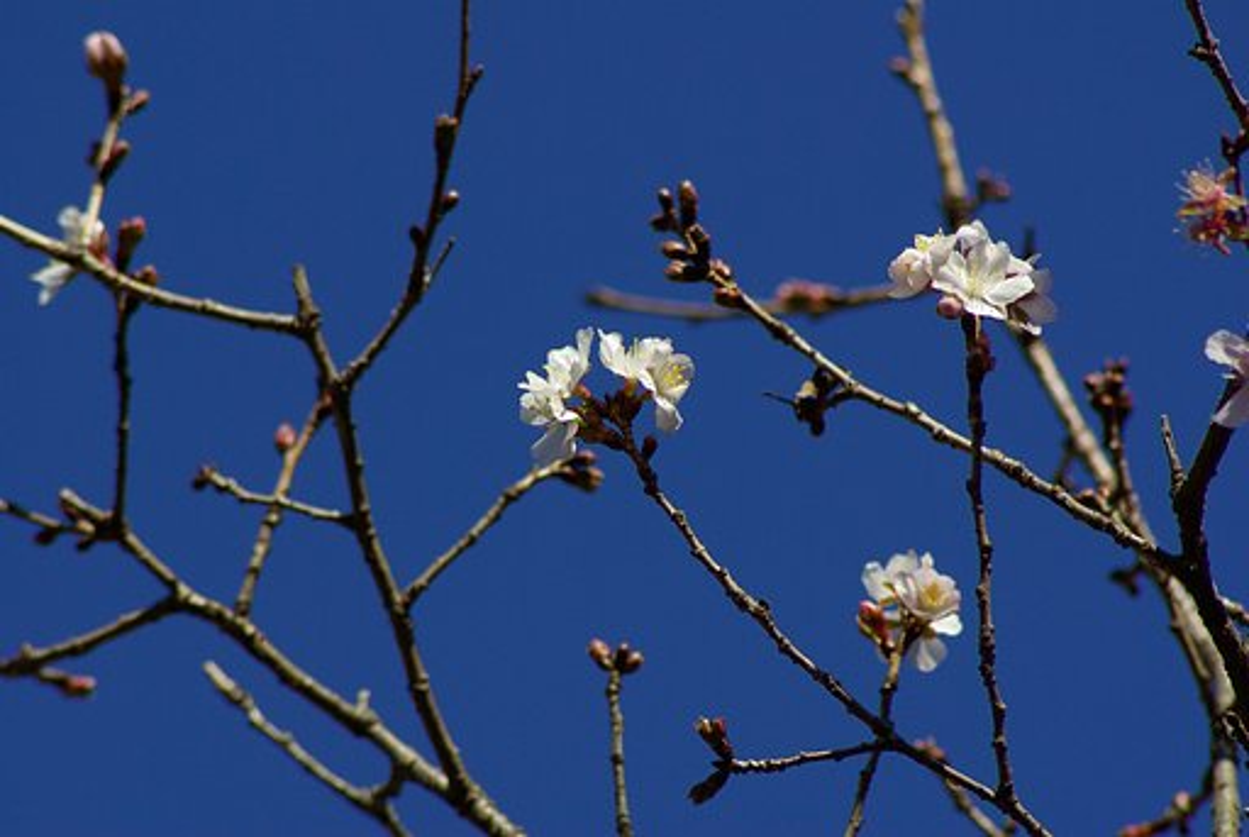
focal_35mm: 450
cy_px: 418
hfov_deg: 4.6
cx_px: 624
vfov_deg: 3.1
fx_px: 15635
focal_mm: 300
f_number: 8
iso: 200
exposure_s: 1/500
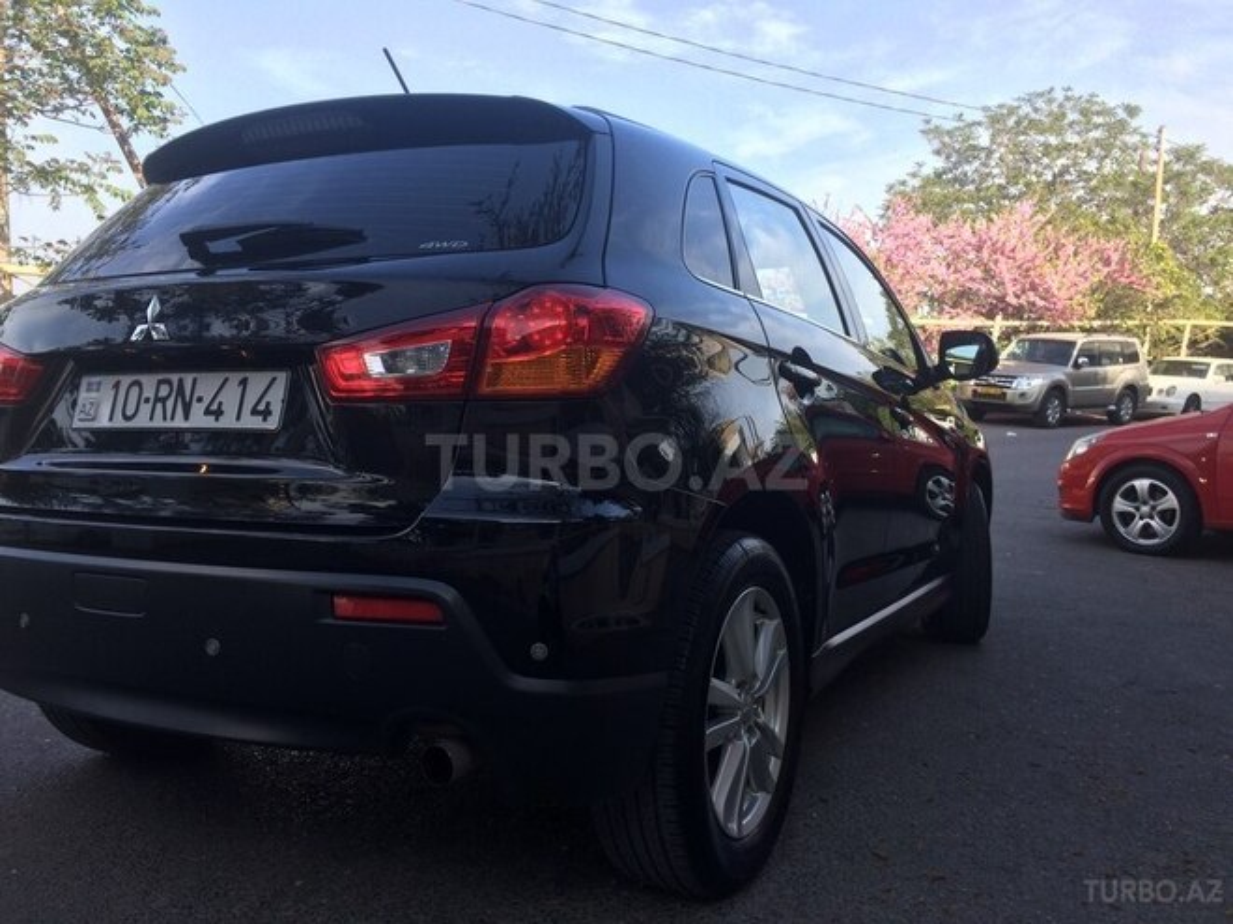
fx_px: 1033
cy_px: 462
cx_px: 616
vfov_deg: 48.2
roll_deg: -2.0
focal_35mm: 29
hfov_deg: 61.7
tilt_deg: -6.6
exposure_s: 1/789
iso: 32
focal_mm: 4.15
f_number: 2.2
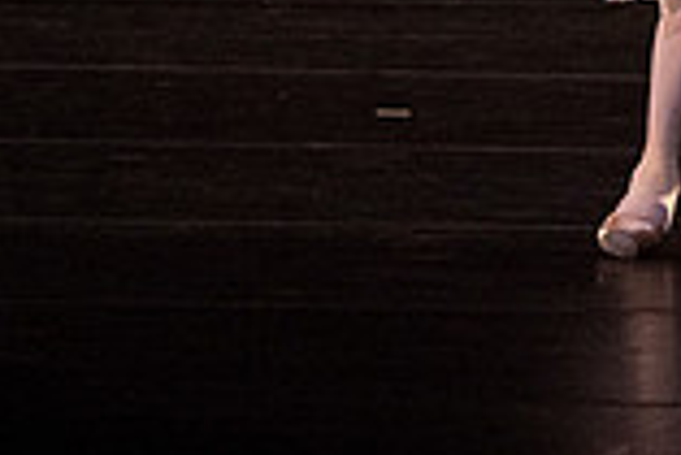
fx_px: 25939
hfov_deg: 1.5
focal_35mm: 1370
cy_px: -301
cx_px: 1080
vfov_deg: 1.0
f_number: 5.6
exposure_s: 1/400
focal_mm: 370
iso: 20000
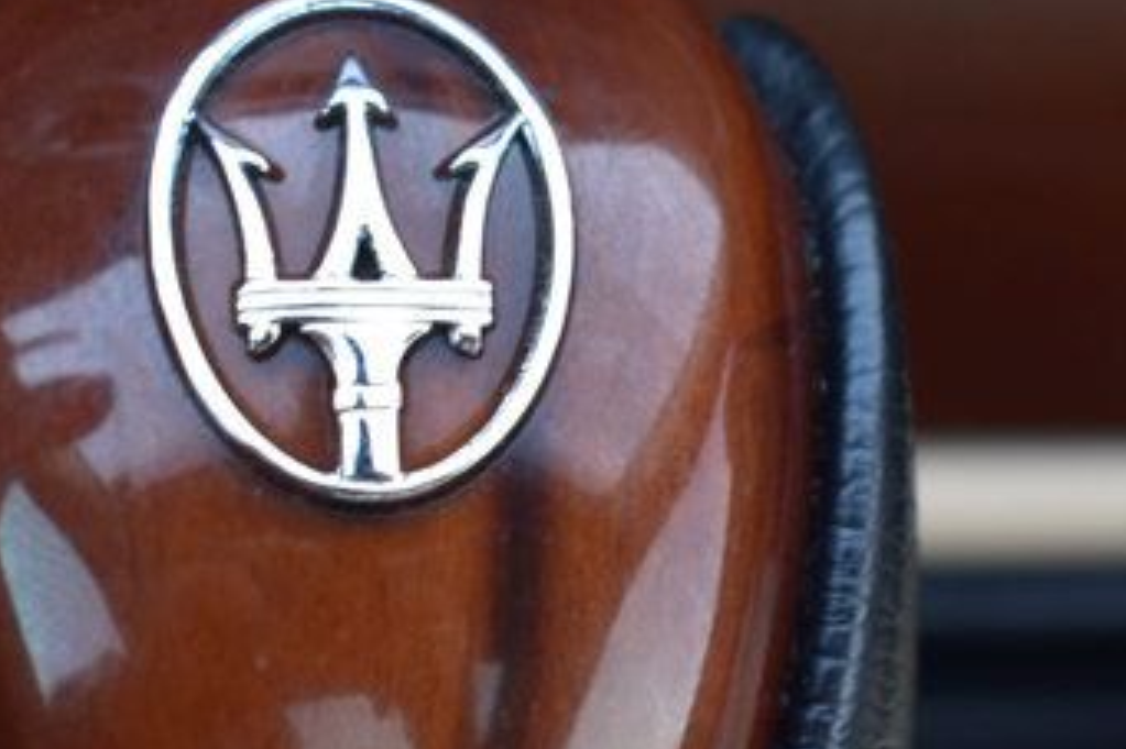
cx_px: 832
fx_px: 4924
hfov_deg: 13.0
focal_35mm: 158
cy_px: 617
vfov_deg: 8.7
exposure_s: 1/15
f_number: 6.3
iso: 720
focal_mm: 35
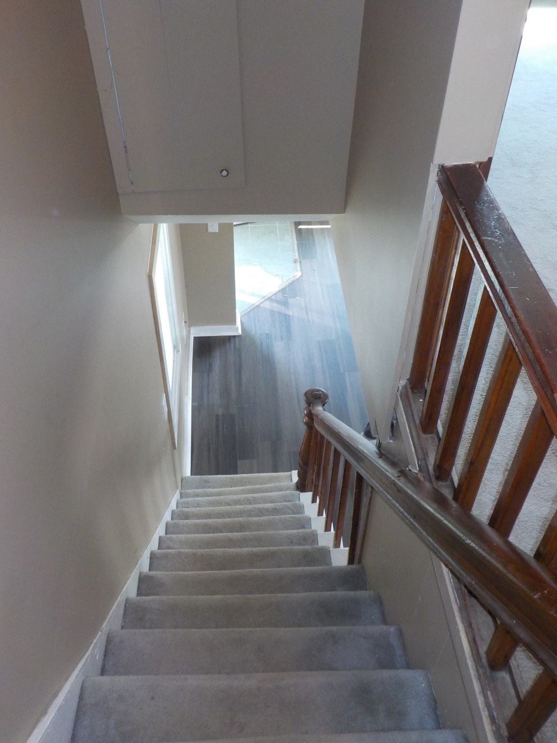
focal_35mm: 30
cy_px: 372
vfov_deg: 60.0
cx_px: 278
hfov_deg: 46.8
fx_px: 644
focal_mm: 4.1
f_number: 3.3
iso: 320
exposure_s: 1/30
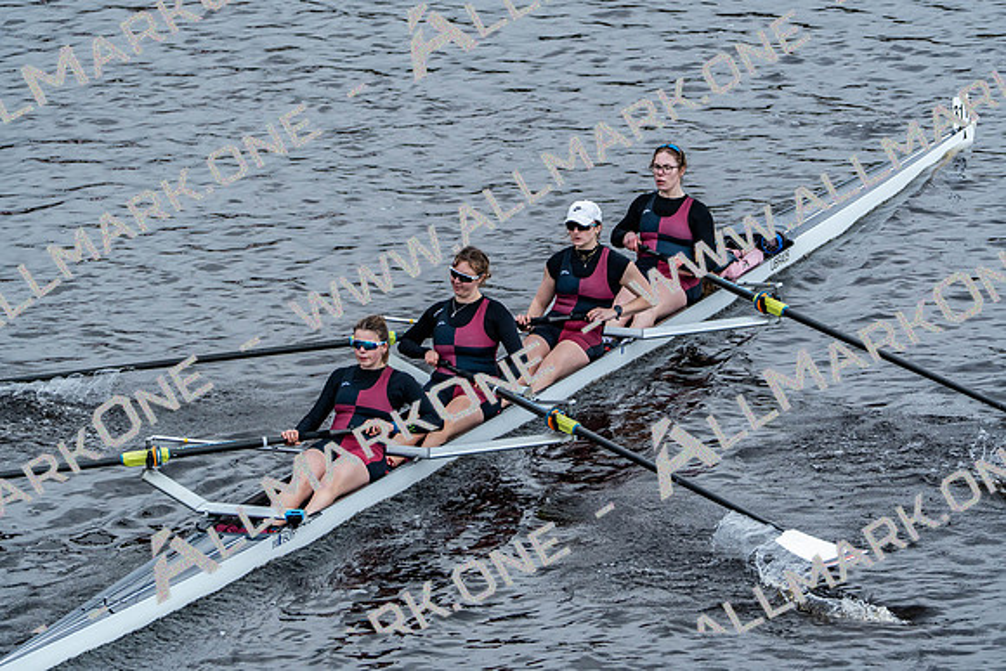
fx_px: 10118
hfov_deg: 5.7
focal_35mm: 362
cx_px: 503
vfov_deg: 3.8
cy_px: 336
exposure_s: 1/1000
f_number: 6.3
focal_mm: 362
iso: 1600
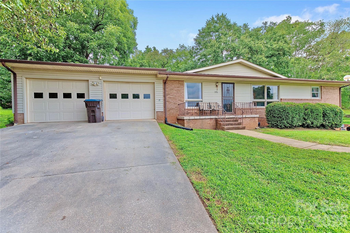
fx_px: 146
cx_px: 175
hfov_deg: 100.4
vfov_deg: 77.3
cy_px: 116
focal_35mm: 15
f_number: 8
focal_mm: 10
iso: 400
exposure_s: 1/13
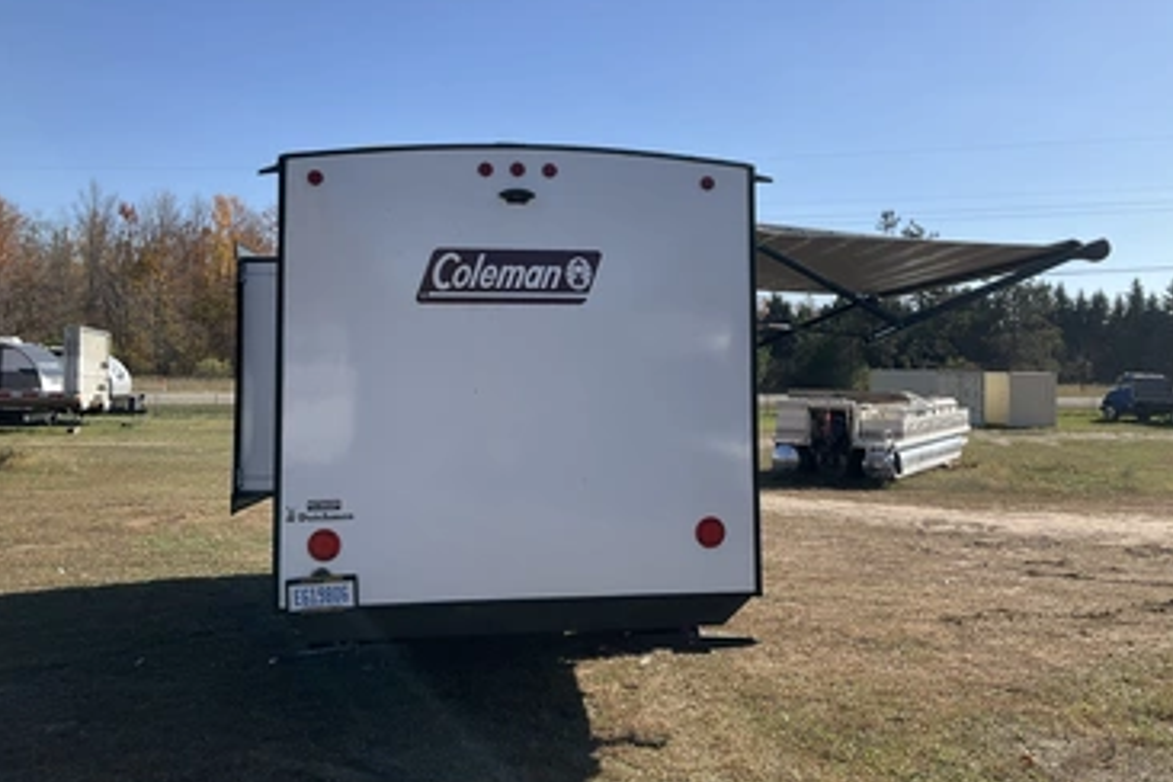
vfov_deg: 39.9
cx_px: 628
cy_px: 330
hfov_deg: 57.2
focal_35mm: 33
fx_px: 1075
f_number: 1.8
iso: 25
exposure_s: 1/2141
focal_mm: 3
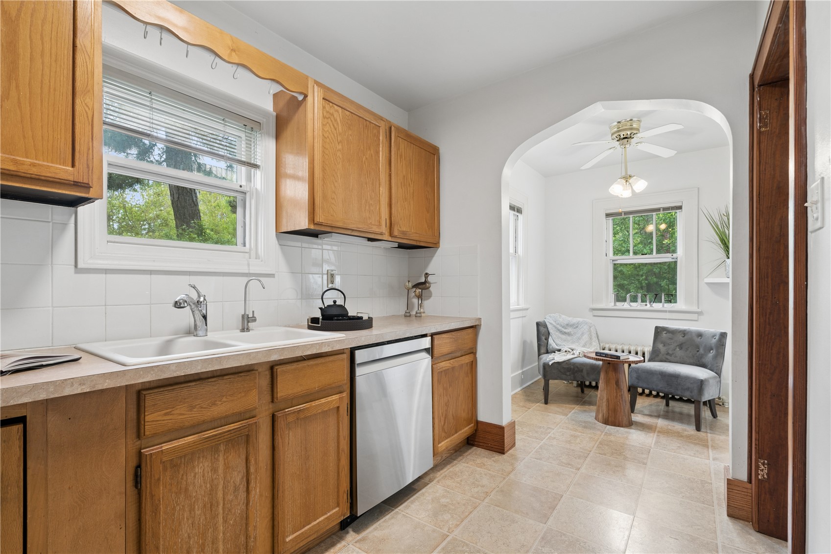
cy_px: 277
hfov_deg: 96.7
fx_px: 369
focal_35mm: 16
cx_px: 416
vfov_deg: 73.7
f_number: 10
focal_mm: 16
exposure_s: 1/10
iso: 400
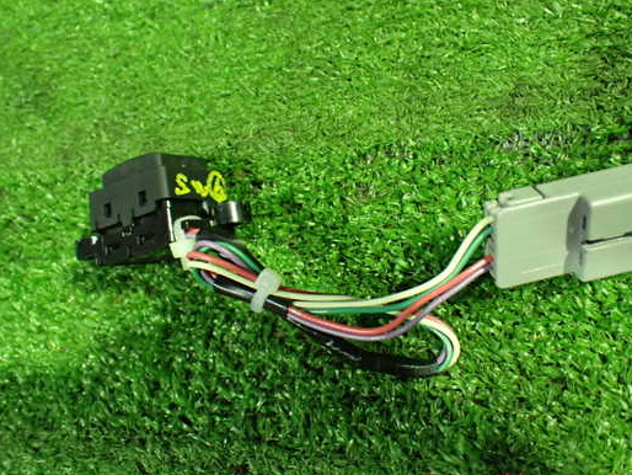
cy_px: 225
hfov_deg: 52.6
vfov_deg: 40.7
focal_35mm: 35
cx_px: 337
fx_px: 639
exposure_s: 1/30
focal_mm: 5.4
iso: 800
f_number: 2.3
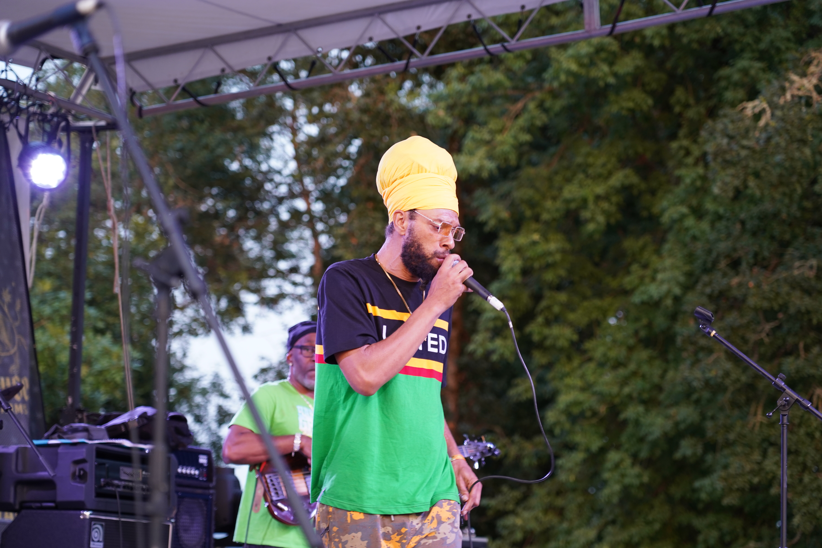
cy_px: 274
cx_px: 411
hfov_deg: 19.5
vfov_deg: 13.0
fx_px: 2397
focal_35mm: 105
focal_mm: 105
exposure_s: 1/160
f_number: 4
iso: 1000
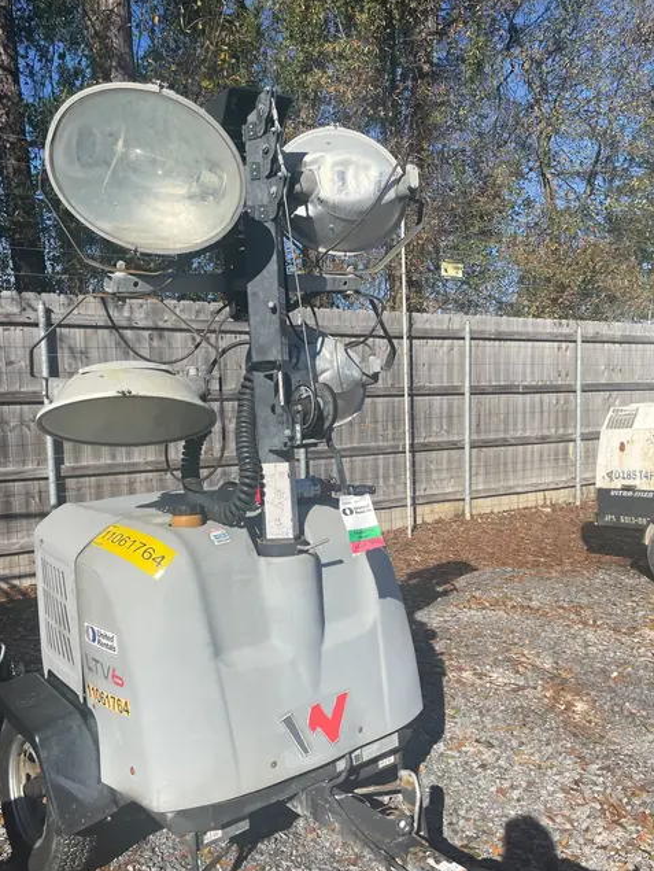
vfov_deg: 59.8
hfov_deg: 46.7
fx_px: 755
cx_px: 288
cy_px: 477
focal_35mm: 30
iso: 32
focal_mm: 4.2
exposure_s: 1/4132
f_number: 1.6
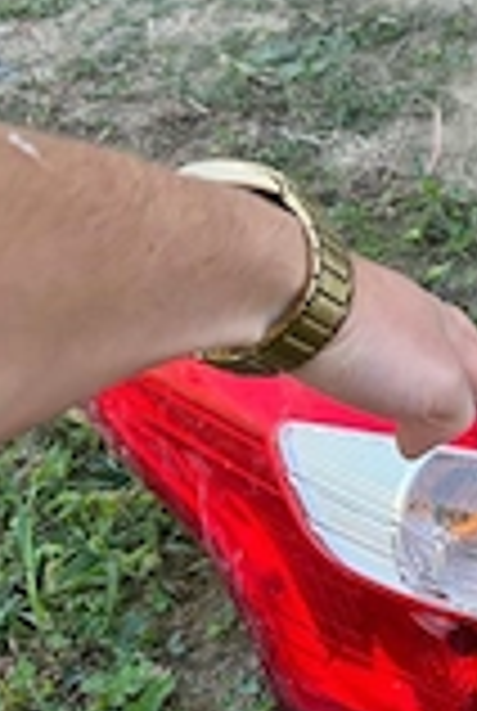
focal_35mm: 63
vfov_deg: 31.4
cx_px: 648
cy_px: 513
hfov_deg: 19.7
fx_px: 1247
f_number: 1.78
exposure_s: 1/206
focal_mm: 6.86
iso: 64
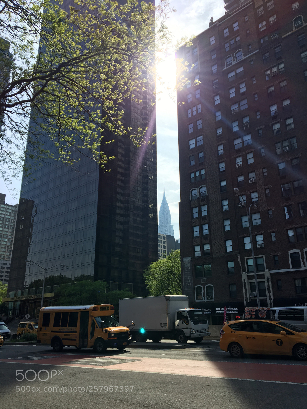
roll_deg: +1.0
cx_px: 154
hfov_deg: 48.2
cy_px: 204
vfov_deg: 61.7
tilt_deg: +20.1
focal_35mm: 29
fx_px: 343
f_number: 2.2
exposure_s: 1/1148
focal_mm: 4.15
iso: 25
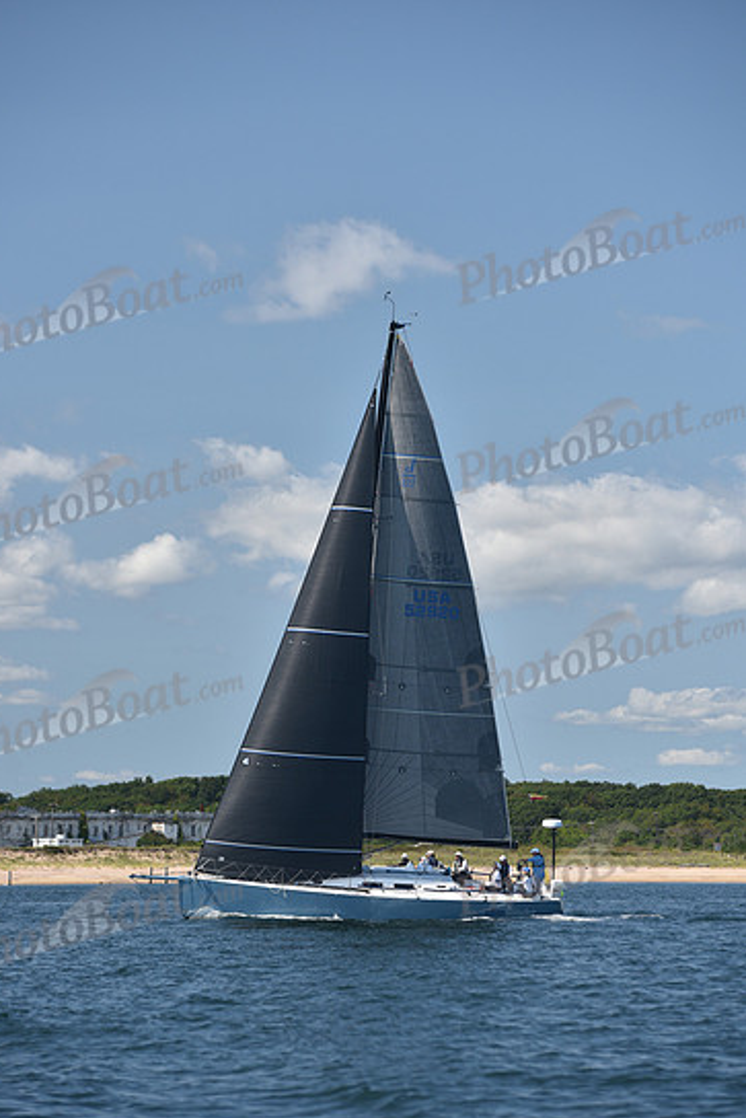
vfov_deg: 15.8
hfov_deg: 10.6
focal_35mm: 130
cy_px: 577
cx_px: 350
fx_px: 4038
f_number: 4.5
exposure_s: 1/1250
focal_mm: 122
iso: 250
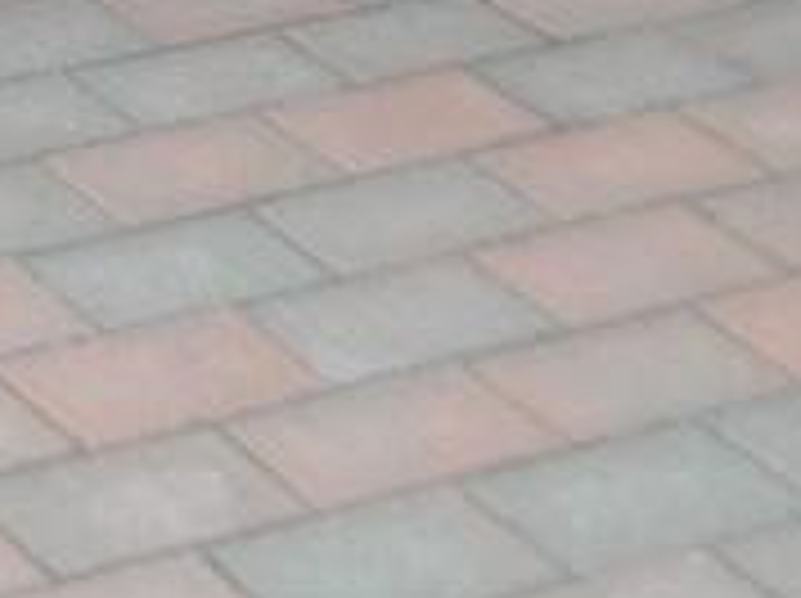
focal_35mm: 144
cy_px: -1111
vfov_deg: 8.7
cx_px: -1120
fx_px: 3328
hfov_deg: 11.4
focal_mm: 4.5
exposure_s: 1/640
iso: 110
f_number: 3.1
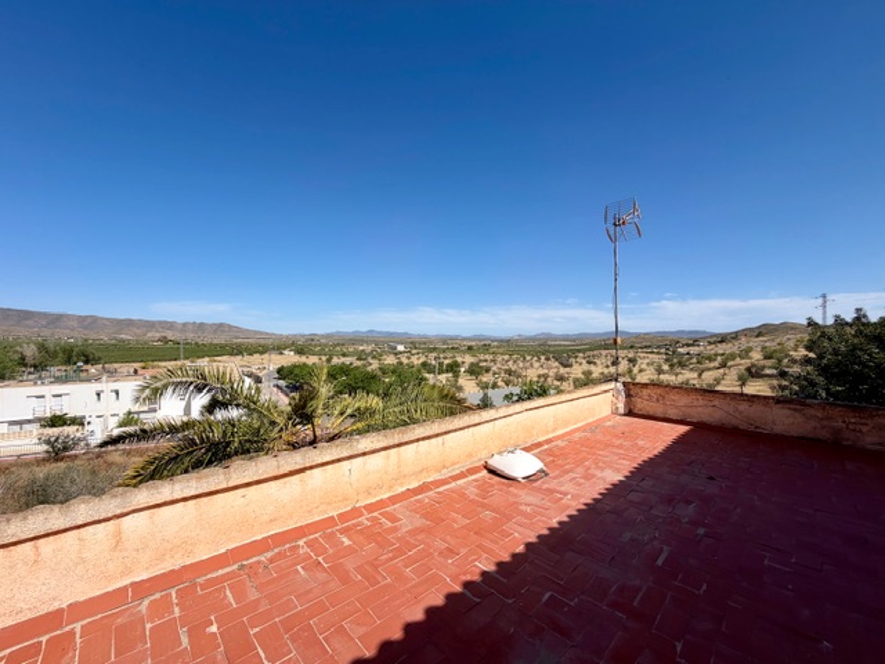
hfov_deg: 102.1
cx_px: 442
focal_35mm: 14
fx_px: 358
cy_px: 332
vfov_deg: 85.7
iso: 20
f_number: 2.2
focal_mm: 2.22
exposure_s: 1/1211
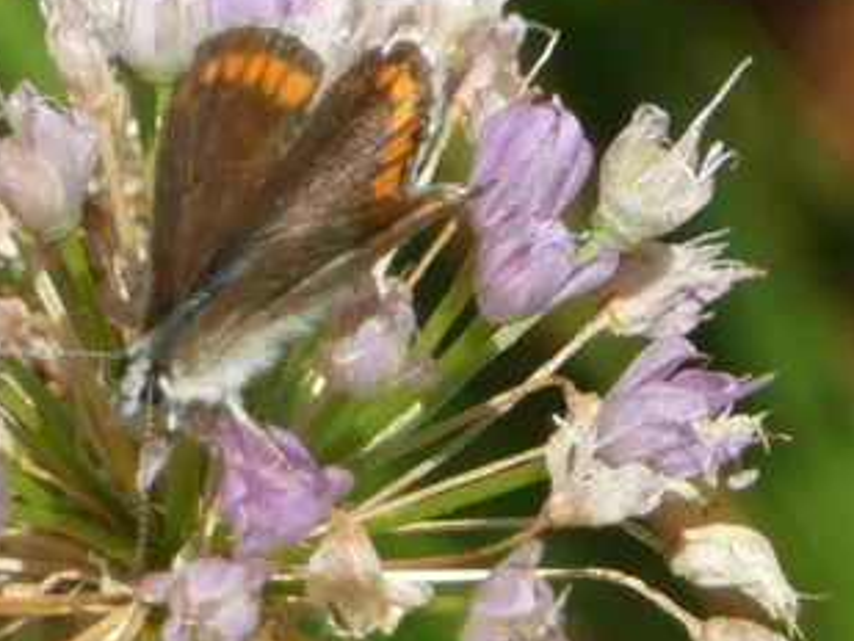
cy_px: 448
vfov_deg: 1.2
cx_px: 243
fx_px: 29838
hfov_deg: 1.6
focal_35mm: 1209
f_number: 5.6
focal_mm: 104.7
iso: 80
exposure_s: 1/320
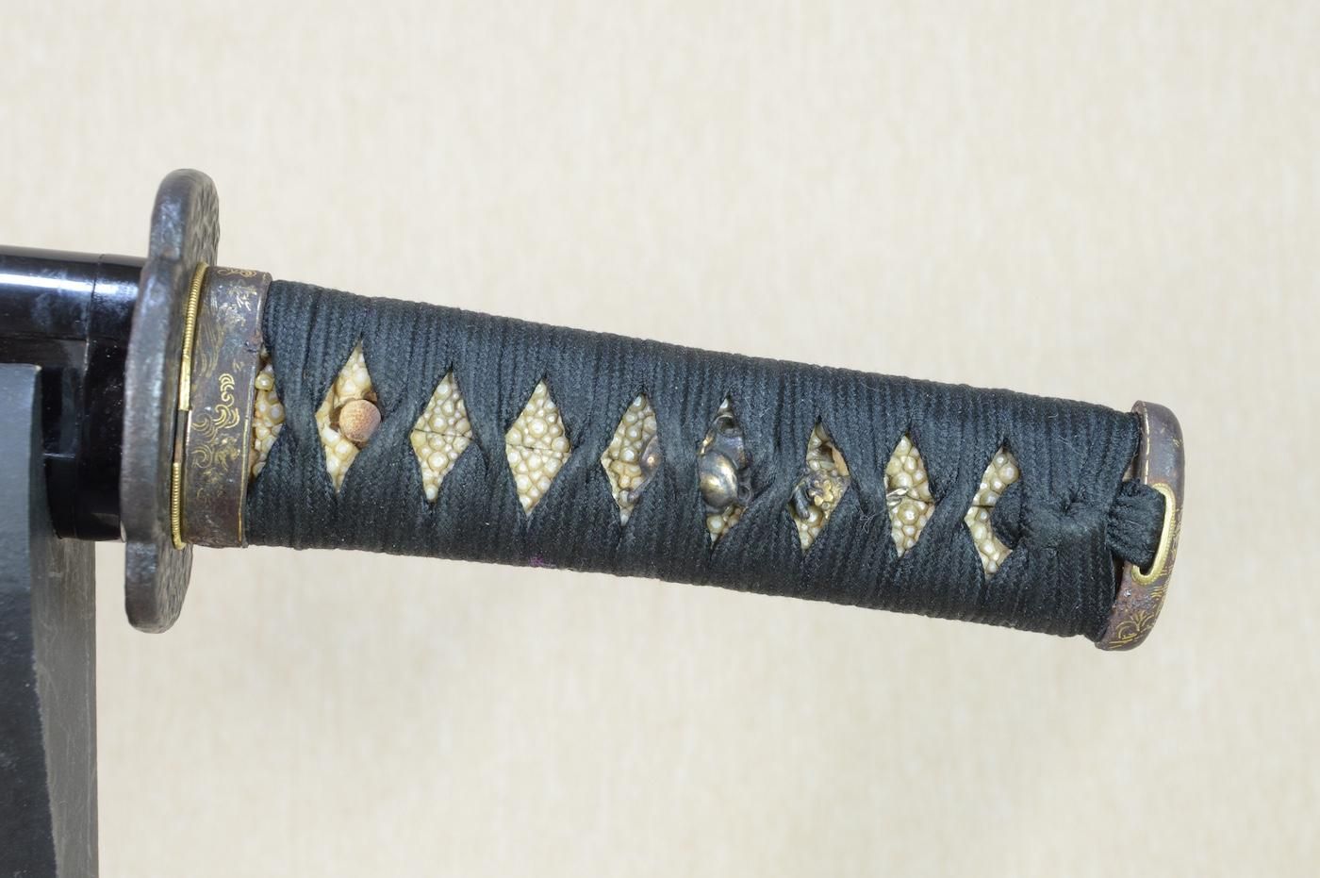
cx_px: 660
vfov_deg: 17.5
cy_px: 439
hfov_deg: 26.0
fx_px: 2858
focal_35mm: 78
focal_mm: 52
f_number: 11
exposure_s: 1/2
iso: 400
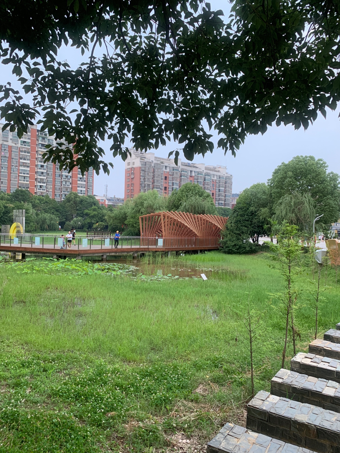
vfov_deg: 67.3
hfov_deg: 53.1
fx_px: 340
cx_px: 170
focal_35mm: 26
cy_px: 226
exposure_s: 1/60
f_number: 1.8
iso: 100
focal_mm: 4.25
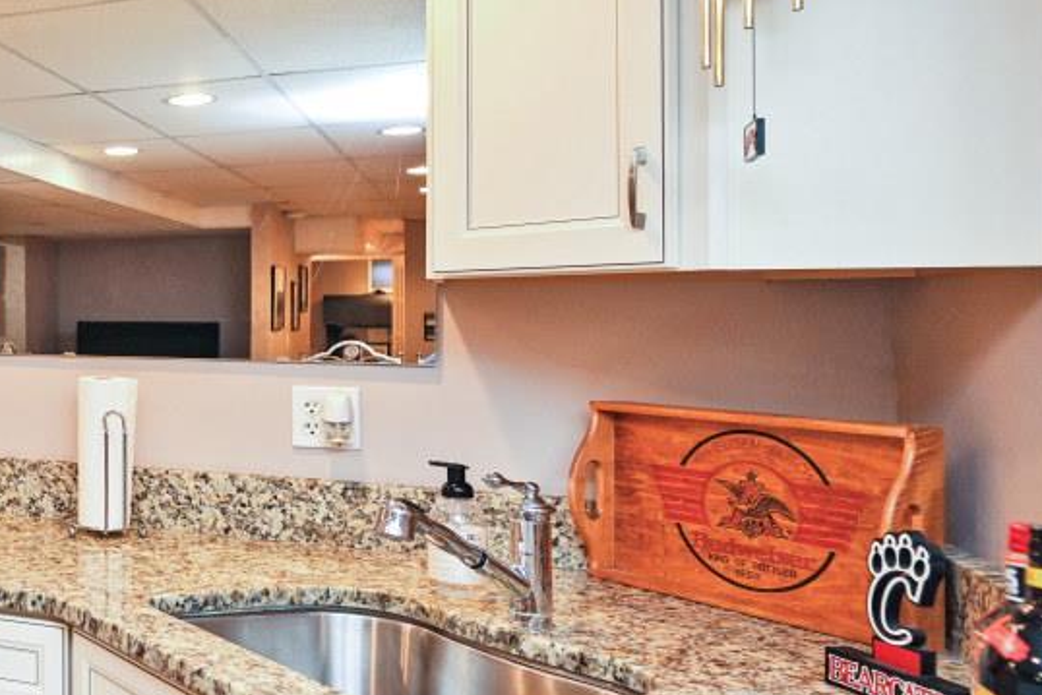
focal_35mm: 39
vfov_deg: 34.2
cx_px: -207
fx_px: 1129
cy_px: 300
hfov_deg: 37.5
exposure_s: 1/60
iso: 800
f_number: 4
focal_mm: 14
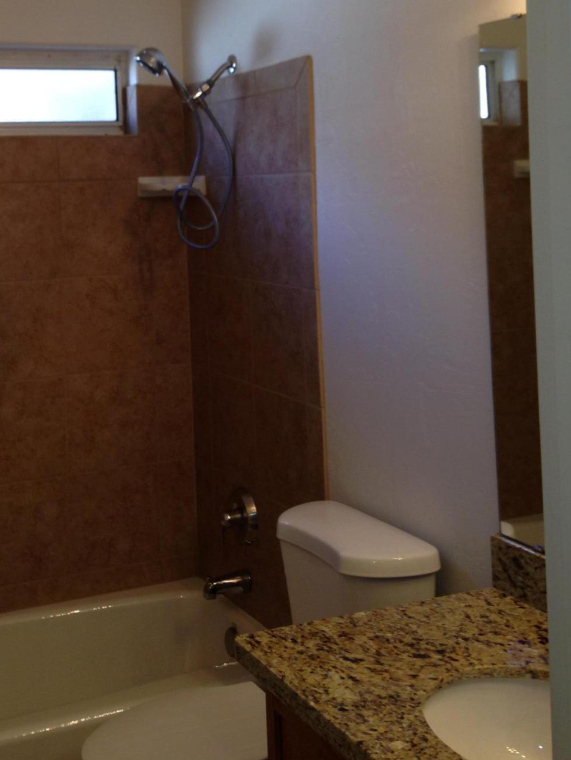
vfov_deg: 36.6
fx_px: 1121
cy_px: 189
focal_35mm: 51
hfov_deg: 28.2
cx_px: 157
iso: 50
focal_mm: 4.12
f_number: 2.4
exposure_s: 1/25
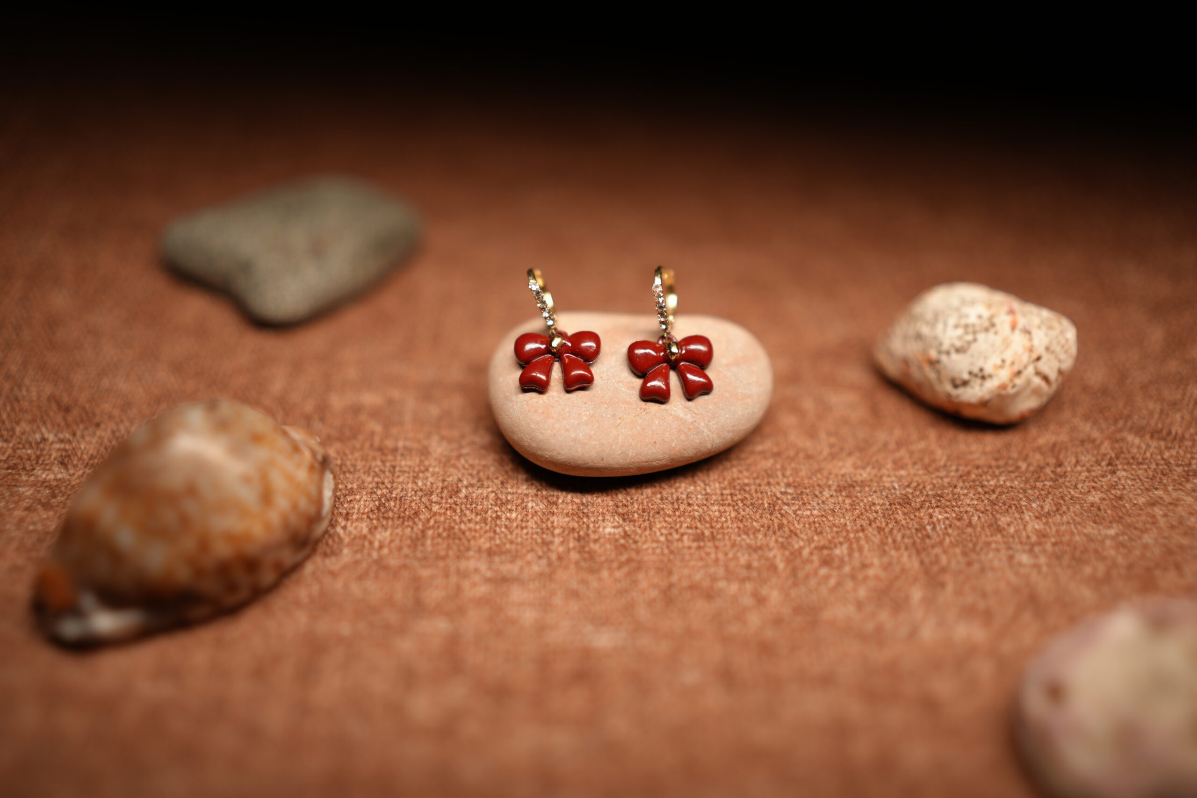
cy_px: 399
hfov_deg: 54.4
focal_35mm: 35
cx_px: 598
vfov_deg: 37.9
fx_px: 1164
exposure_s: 1/200
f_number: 1.4
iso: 100
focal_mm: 35
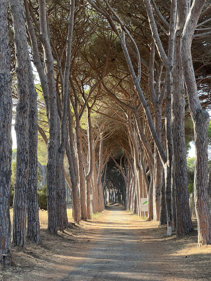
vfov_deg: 25.3
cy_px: 140
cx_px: 106
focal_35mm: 77
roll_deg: +0.3
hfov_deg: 19.1
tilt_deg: +6.7
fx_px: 626
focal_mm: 9
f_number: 2.8
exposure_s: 1/122
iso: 80
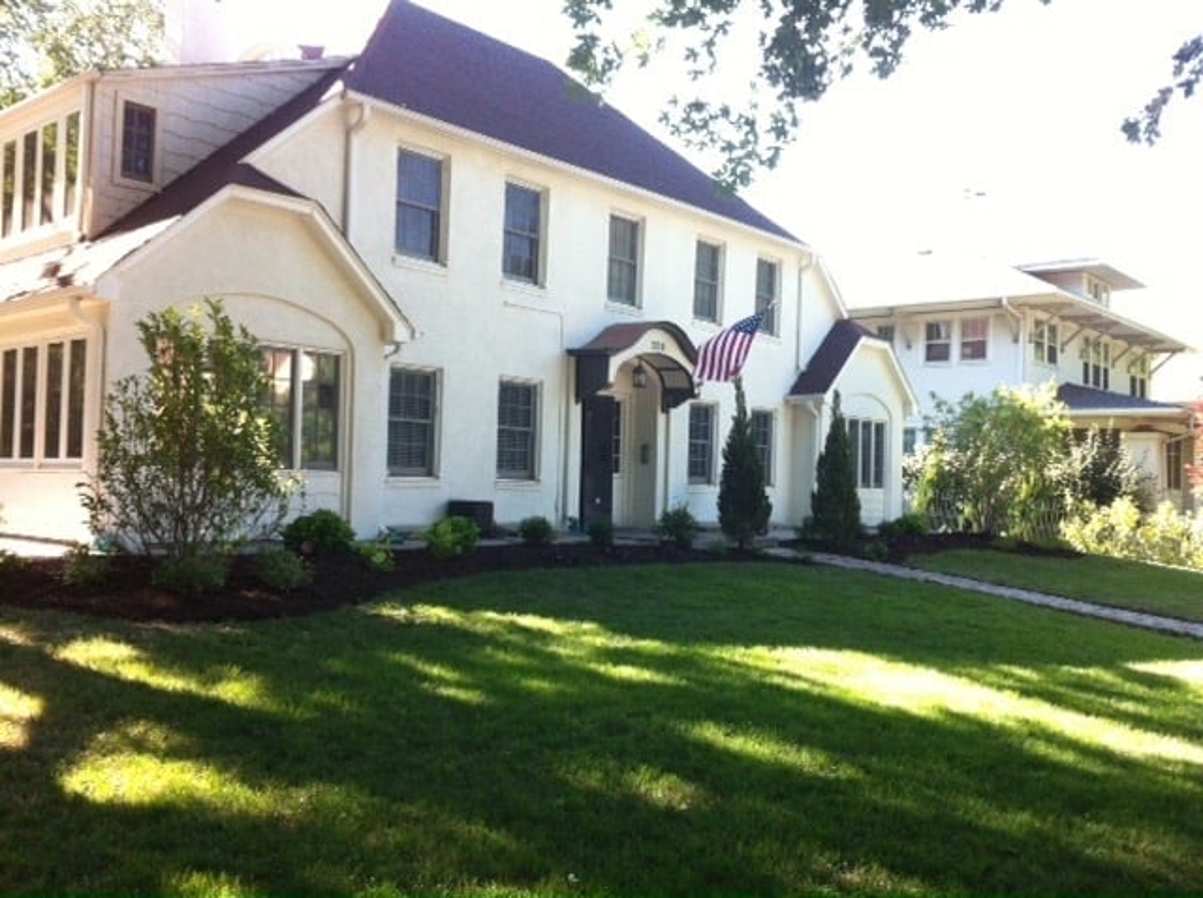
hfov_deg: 52.7
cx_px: 602
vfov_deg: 40.6
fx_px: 1215
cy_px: 449
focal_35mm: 35
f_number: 2.8
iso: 100
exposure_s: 1/120
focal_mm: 3.85
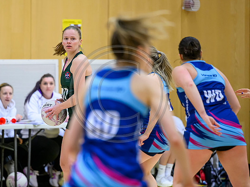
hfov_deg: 6.7
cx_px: 85
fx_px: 2145
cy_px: 110
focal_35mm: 297
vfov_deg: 5.0
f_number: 2.8
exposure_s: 1/1000
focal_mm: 200
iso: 3200
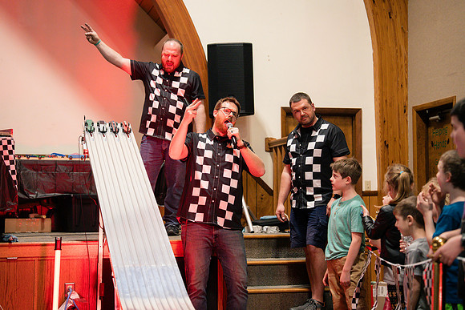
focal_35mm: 73
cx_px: 238
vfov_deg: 18.6
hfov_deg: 27.6
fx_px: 945
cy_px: 155
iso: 2500
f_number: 2.8
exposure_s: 1/320
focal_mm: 70
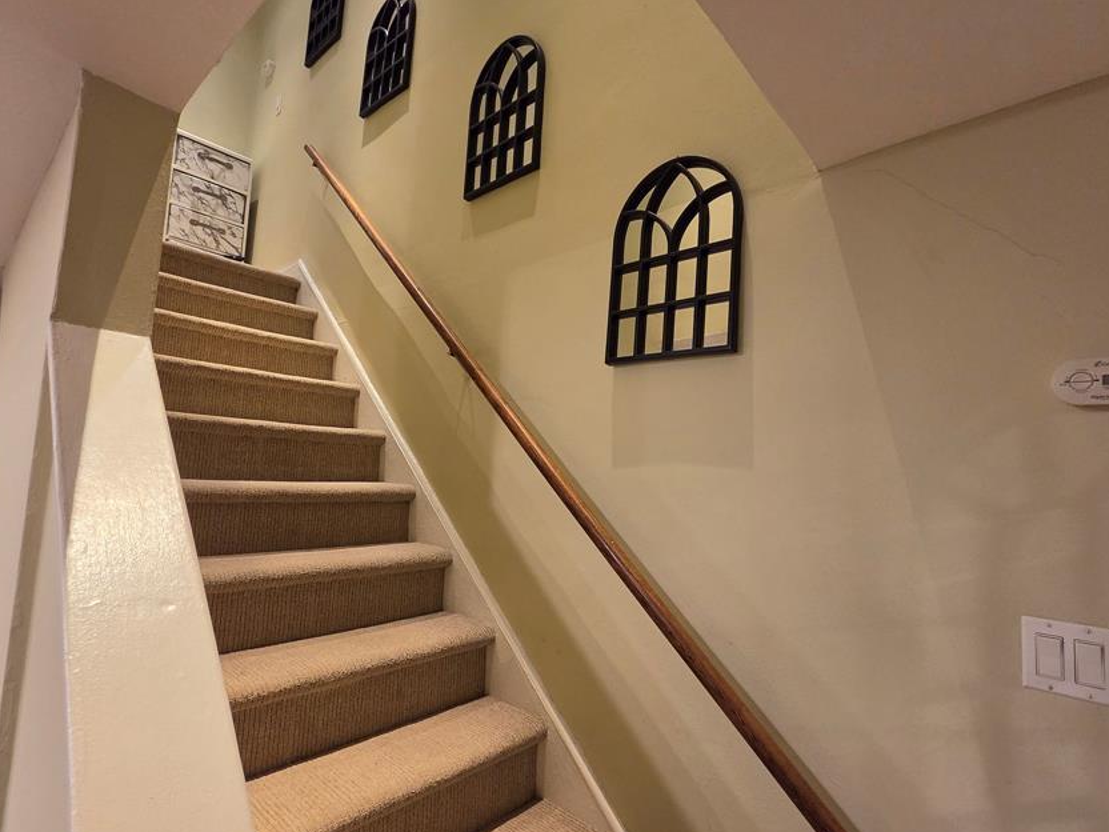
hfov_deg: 94.4
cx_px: 585
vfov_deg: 78.1
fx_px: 513
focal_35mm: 16
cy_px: 424
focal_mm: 2.2
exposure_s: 1/60
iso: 320
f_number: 2.2
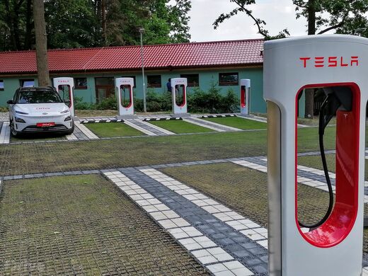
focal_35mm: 40
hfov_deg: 46.8
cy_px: 138
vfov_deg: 36.0
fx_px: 425
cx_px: 184
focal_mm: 5.3
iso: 50
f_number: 1.8
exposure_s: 1/394
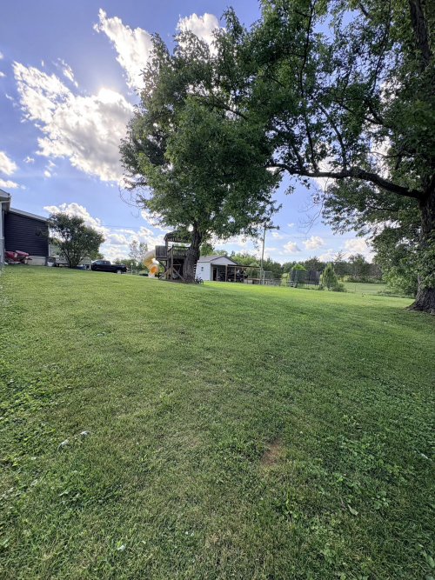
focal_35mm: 14
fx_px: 235
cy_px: 290
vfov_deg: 102.1
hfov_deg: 85.7
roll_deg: -1.2
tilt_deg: -1.7
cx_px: 218
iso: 64
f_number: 2.2
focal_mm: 2.22
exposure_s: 1/430
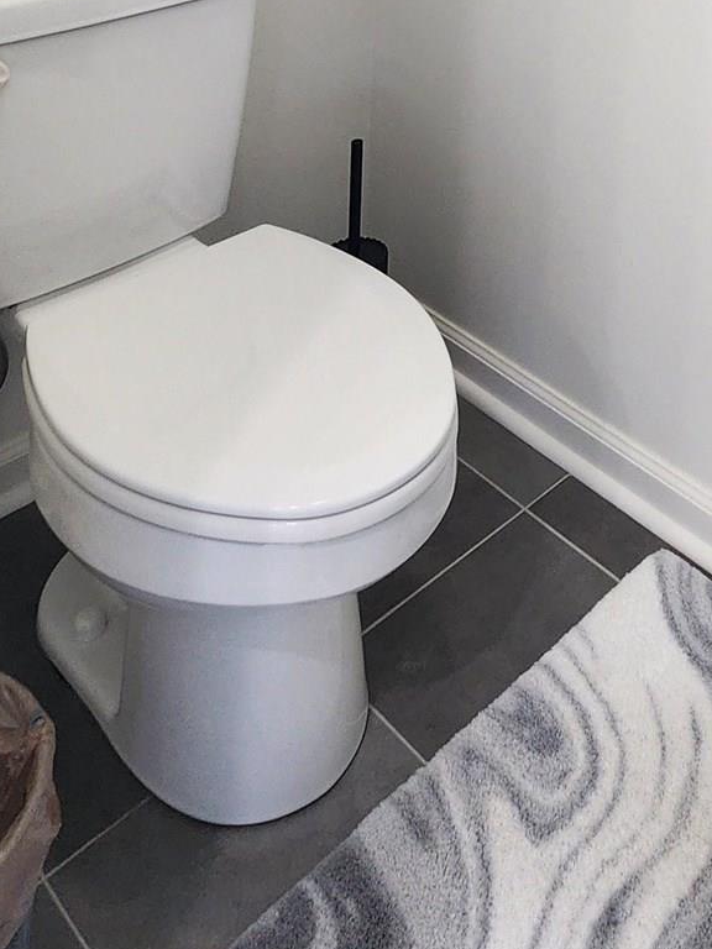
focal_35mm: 39
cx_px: 742
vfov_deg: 35.2
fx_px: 1070
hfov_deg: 33.1
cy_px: -248
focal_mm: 2.2
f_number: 2.2
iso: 160
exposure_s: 1/60
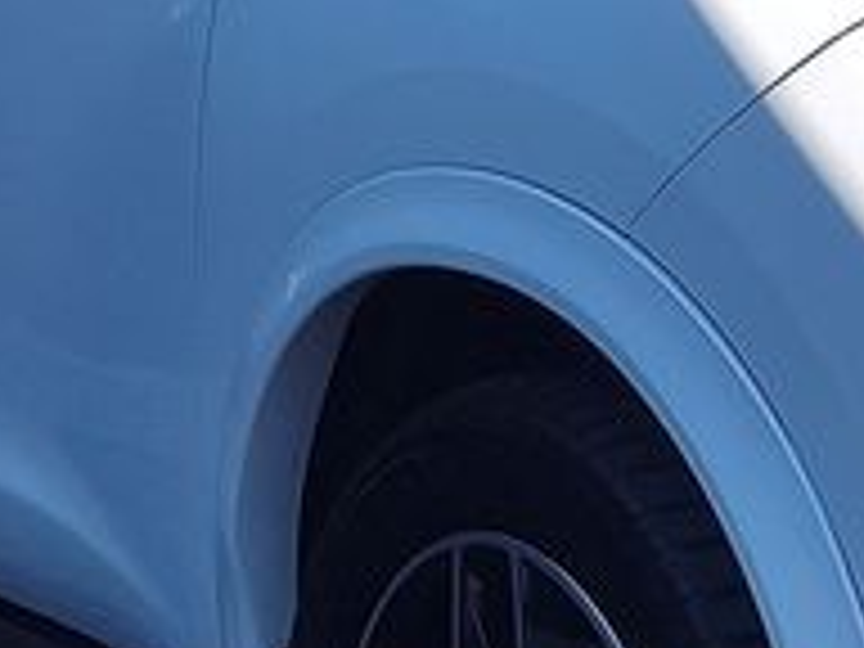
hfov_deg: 13.5
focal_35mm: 144
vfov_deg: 10.2
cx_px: 864
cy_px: 0
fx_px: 3594
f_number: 1.69
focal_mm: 7.01
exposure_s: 1/1057
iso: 50
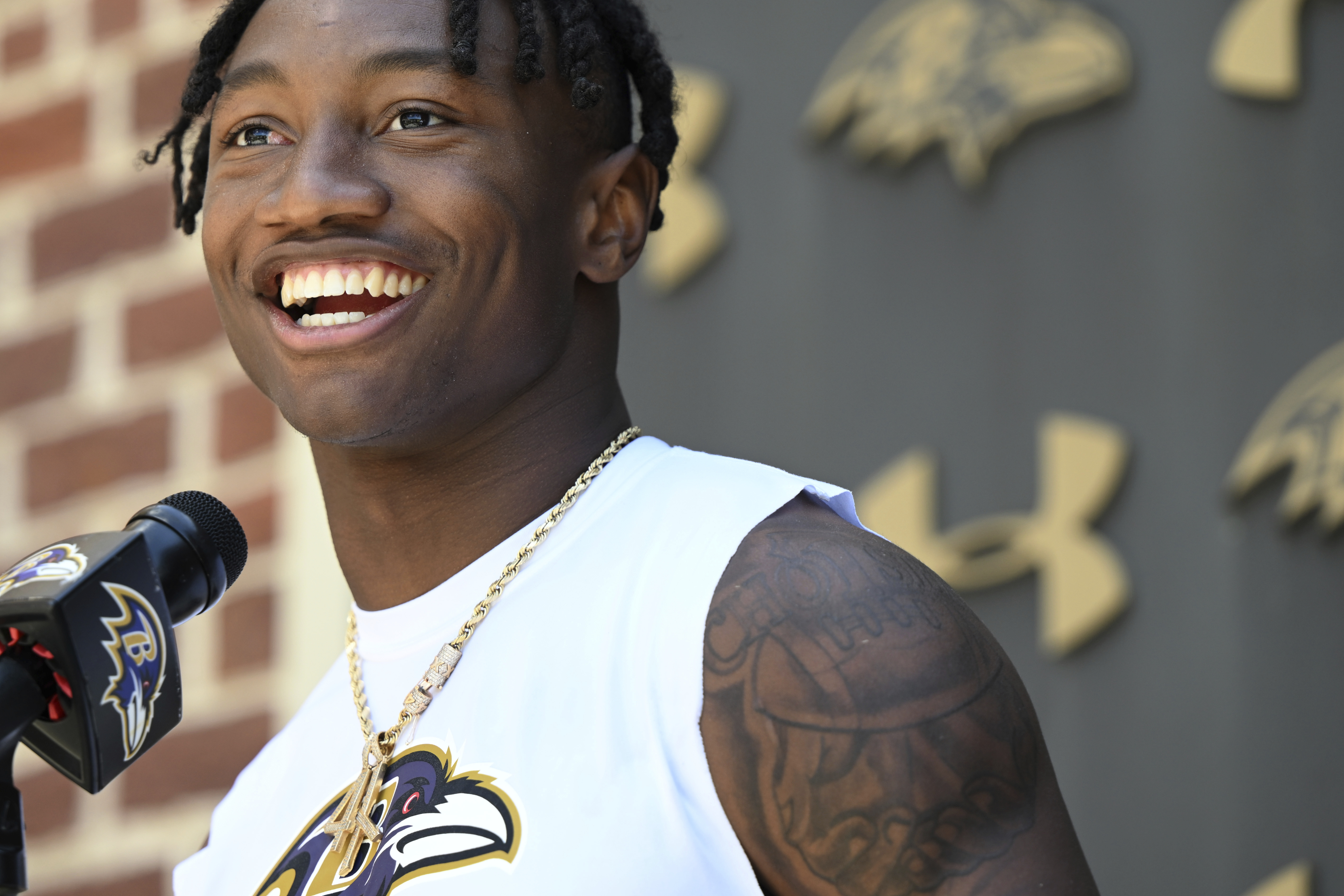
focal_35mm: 197
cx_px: 608
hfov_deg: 10.4
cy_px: 344
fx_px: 7354
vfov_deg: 7.0
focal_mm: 135
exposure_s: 1/320
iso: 200
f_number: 3.2
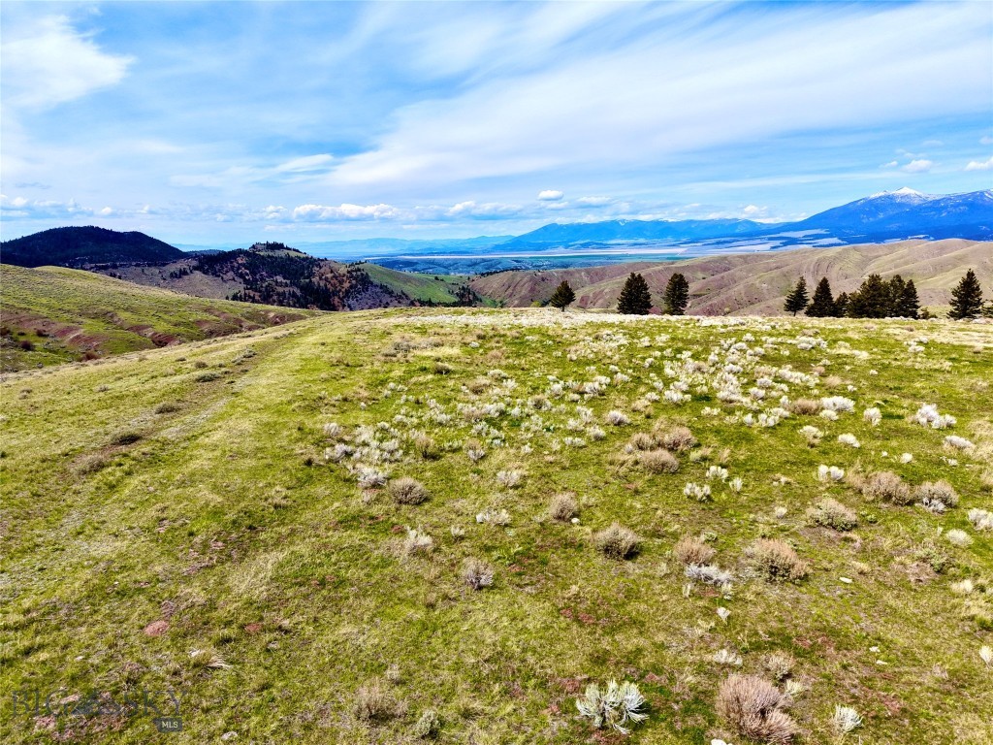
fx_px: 688
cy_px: 372
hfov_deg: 71.6
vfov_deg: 56.8
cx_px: 496
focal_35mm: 24
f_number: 1.8
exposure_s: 1/6400
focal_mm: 8.67
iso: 200
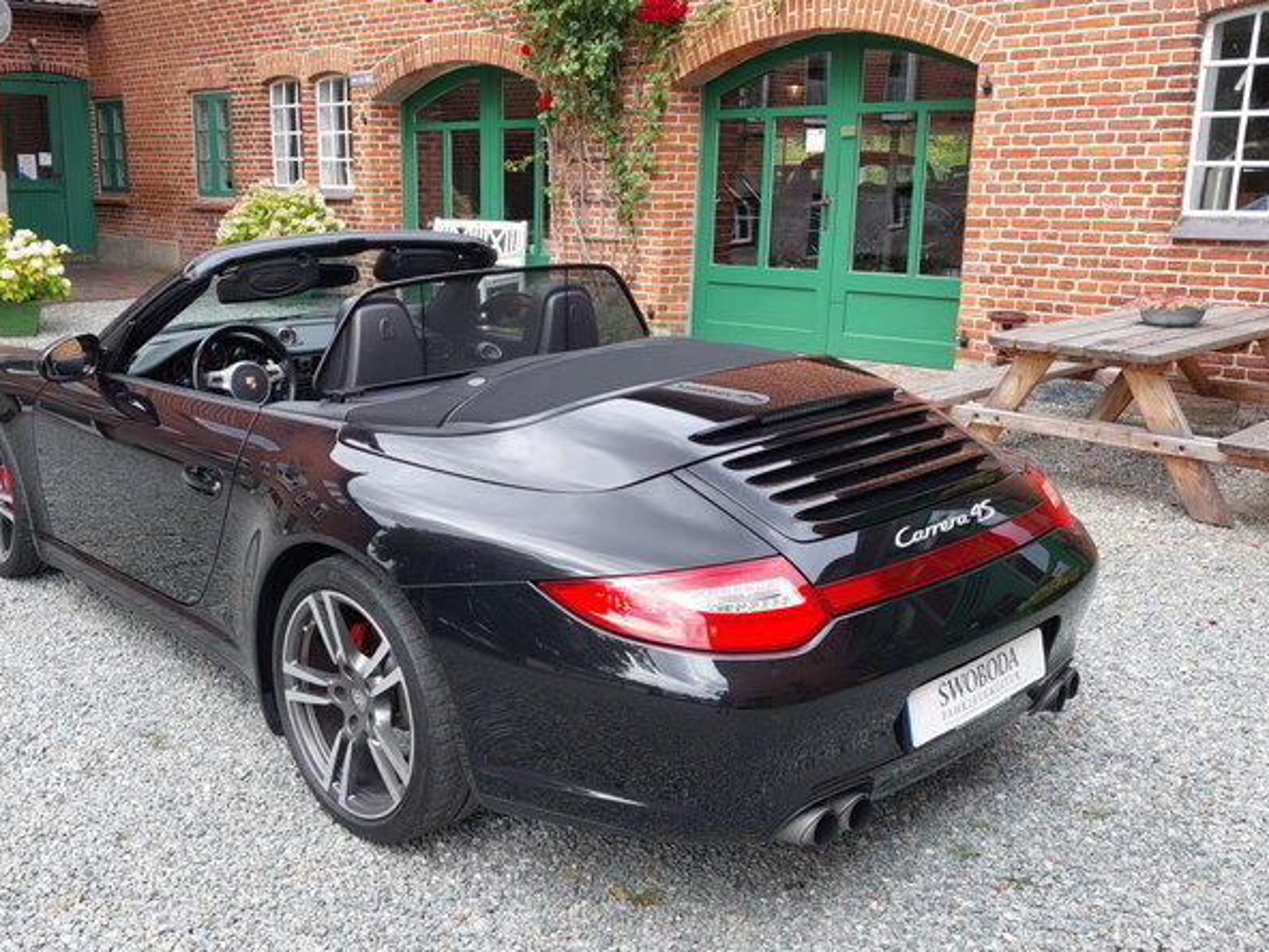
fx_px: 1283
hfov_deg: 52.2
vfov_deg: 40.7
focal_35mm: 35
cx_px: 497
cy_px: 515
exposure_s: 1/136
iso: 20
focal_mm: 4
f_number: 1.8
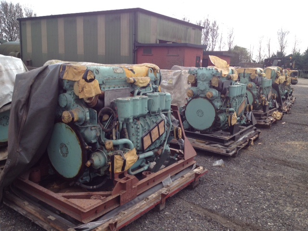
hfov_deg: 52.6
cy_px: 116
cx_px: 154
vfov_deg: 40.7
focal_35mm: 35
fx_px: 311
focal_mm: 4.28
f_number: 2.4
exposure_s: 1/642
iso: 64
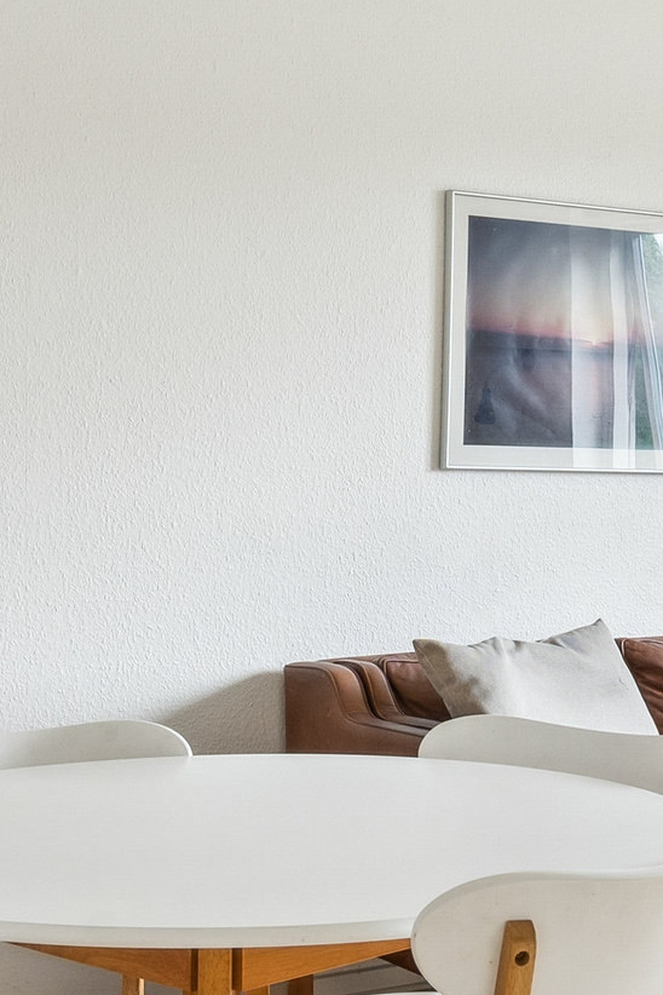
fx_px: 2016
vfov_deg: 27.7
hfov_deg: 18.6
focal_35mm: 73
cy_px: 506
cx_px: 421
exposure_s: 1/80
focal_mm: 20
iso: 640
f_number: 9
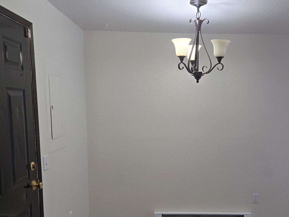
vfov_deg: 41.5
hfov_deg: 53.5
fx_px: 284
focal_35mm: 34
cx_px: 174
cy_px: 136
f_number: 1.8
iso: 64
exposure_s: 1/120
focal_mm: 5.4
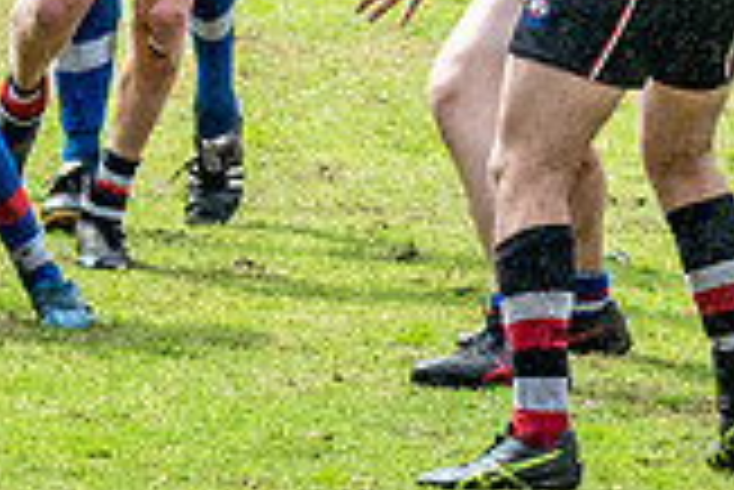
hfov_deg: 1.4
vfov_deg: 0.9
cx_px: -614
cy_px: -71
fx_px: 29753
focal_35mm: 1458
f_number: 7.1
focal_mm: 220
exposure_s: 1/4000
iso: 1250
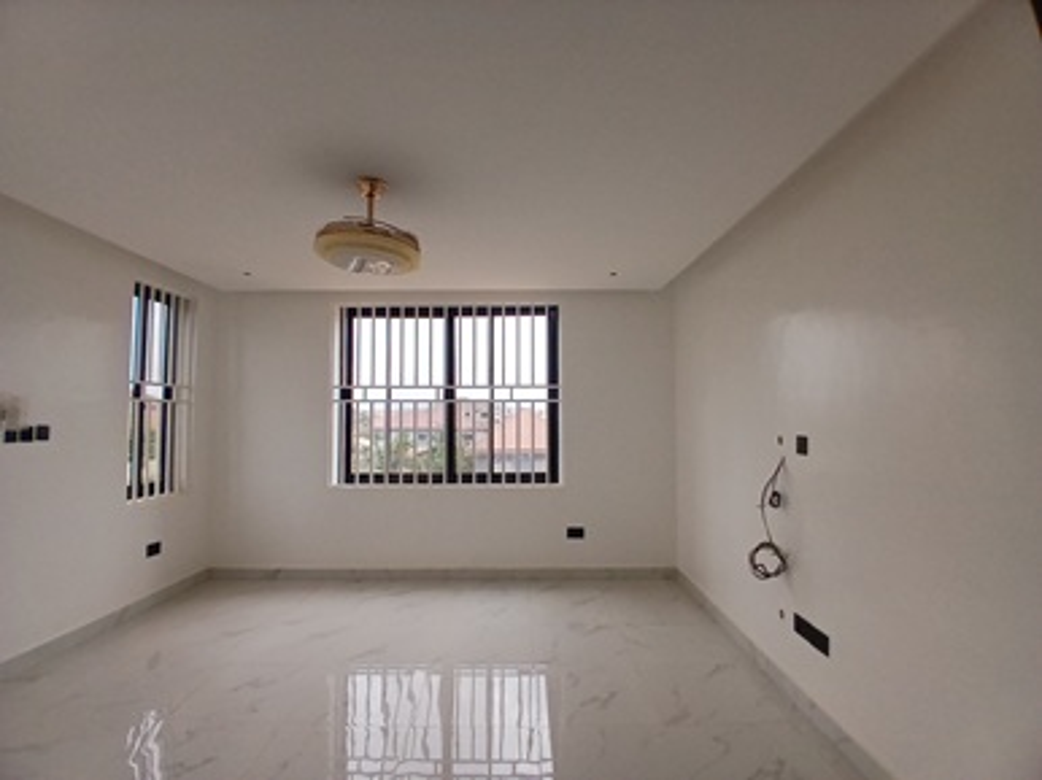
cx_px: 521
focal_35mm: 17
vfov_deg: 74.7
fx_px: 511
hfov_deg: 91.1
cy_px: 390
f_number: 2.2
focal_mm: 1.4
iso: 50
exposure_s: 1/219
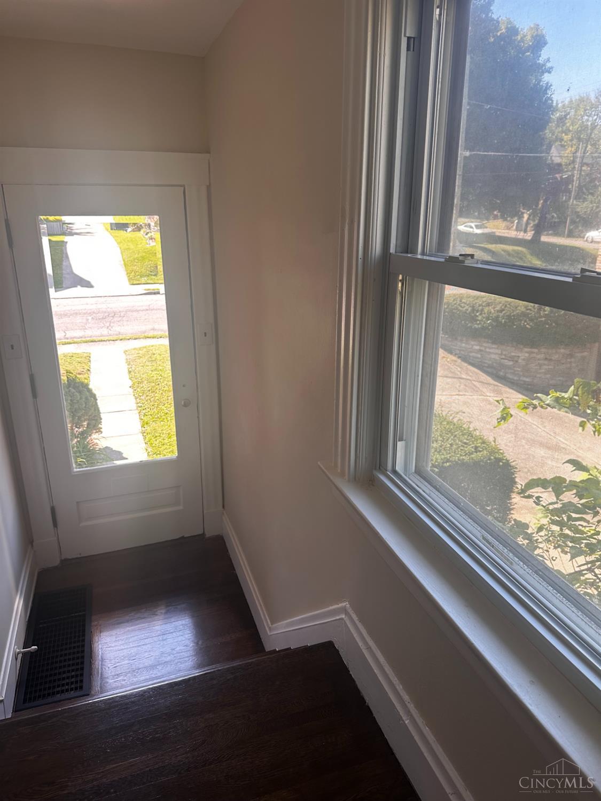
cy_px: 400
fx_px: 556
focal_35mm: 24
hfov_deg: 56.8
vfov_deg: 71.6
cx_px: 300
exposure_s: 1/198
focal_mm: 6.86
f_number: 1.78
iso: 64
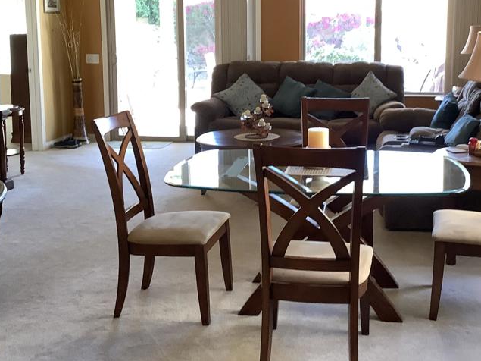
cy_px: 114
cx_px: 298
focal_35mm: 50
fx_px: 695
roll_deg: -0.4
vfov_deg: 28.9
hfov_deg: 38.0
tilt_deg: -9.5
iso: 160
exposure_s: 1/60
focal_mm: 3.3
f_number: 2.4
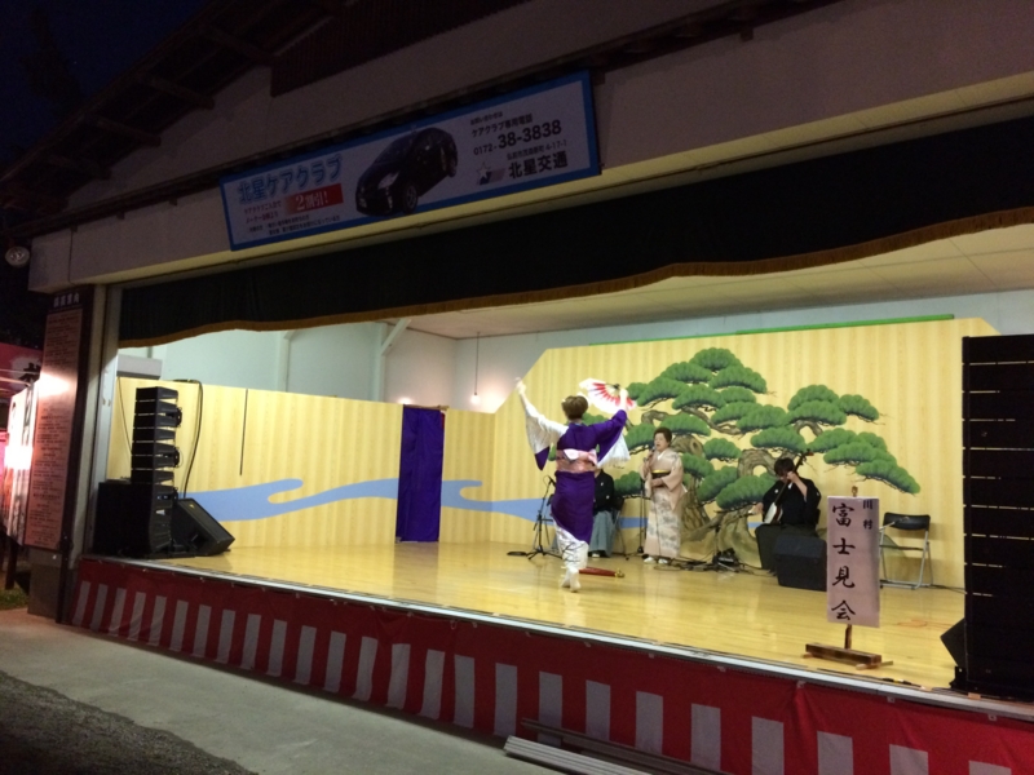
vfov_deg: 48.2
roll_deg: -1.1
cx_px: 517
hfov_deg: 61.7
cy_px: 388
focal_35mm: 29
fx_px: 866
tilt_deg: +6.0
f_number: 2.2
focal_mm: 4.15
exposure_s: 1/30
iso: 250
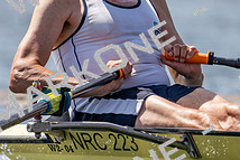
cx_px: 142
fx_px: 10840
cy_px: 17
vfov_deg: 0.8
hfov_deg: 1.3
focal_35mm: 1625
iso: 320
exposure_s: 1/2000
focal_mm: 600
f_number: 6.3
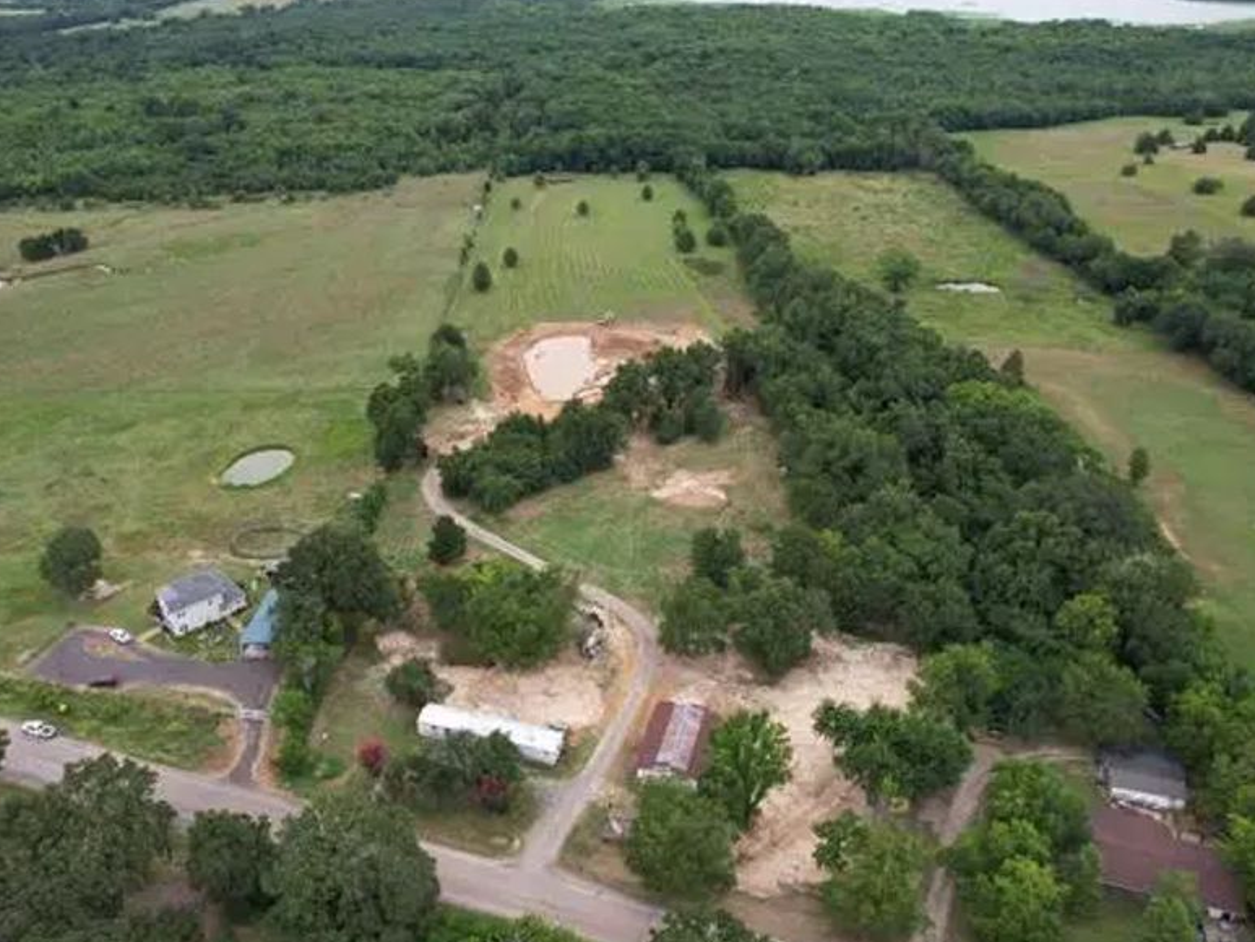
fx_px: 1015
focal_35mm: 28
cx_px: 520
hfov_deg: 63.0
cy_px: 468
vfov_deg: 49.8
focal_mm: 8.38
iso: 110
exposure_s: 1/640
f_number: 2.8
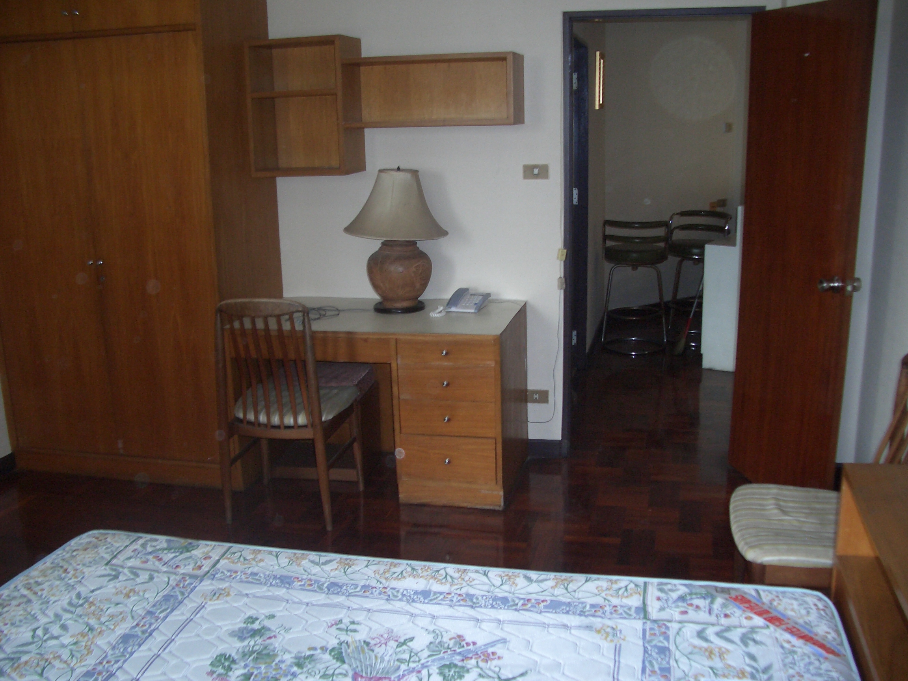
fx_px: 918
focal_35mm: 35
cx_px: 454
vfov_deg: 40.7
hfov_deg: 52.6
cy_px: 340
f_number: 2.6
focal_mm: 5.8
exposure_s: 1/60
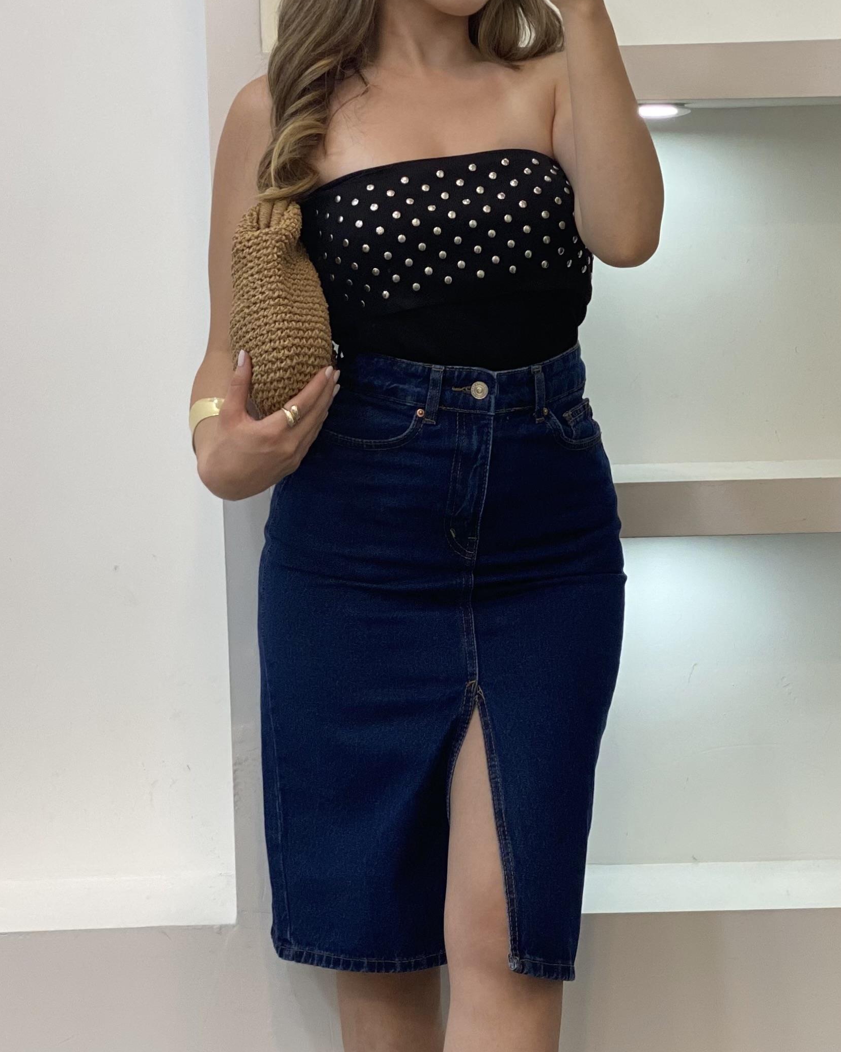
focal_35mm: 97
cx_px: 451
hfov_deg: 15.9
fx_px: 3018
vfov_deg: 19.7
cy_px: 601
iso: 80
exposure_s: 1/100
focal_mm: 6
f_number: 2
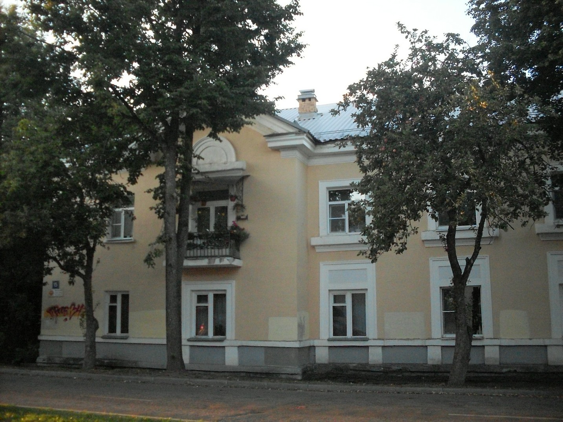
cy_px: 211
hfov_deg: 49.0
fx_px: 618
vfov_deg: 37.7
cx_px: 282
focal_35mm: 38
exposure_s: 1/250
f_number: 2.8
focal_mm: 6.3
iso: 400
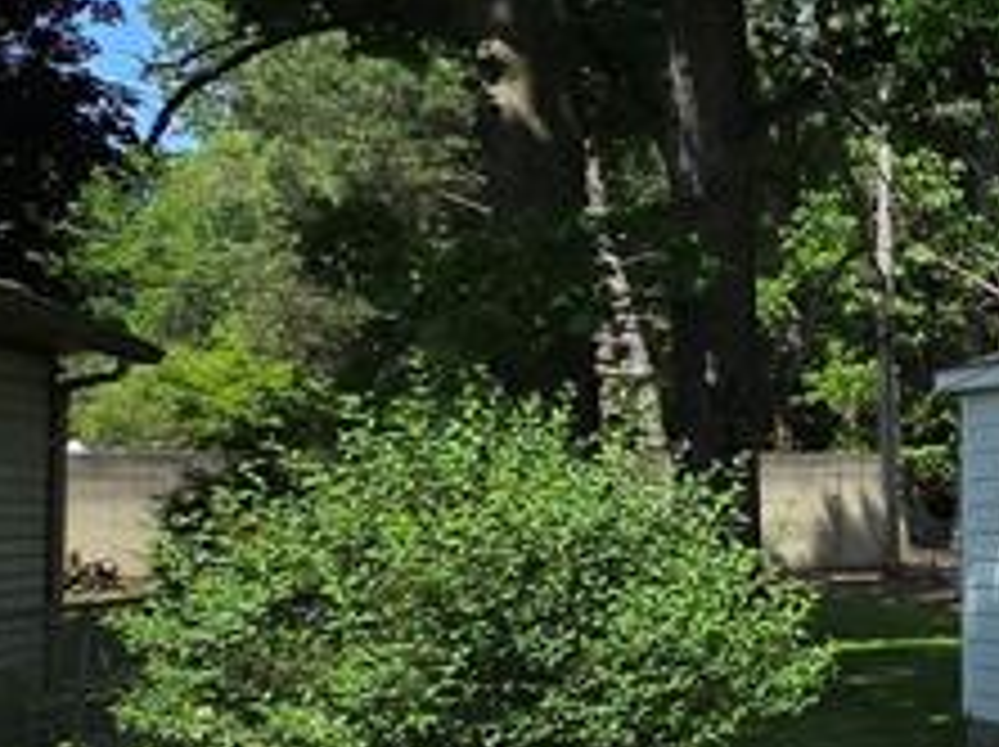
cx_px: 1706
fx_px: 1730
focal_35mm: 60
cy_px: 423
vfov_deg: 24.4
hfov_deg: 22.4
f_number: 2.2
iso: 50
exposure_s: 1/1789
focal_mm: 2.2
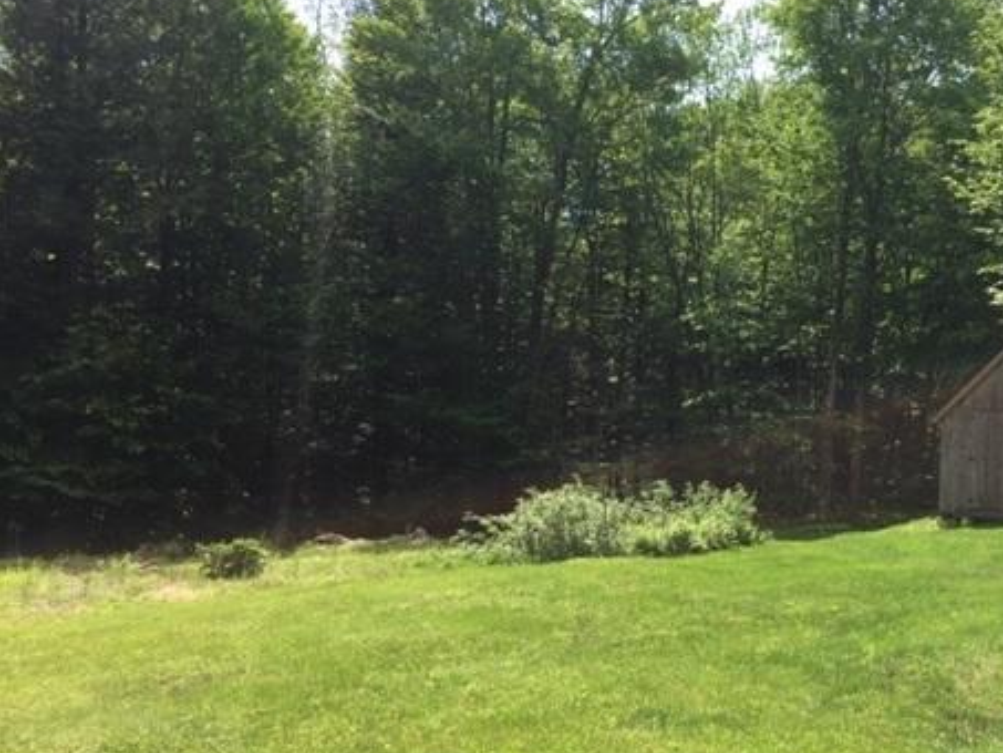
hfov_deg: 44.7
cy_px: 390
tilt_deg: -1.5
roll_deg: -2.0
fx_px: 1188
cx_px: 706
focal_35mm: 41
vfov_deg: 35.1
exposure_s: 1/989
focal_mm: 4.15
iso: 32
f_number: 2.2
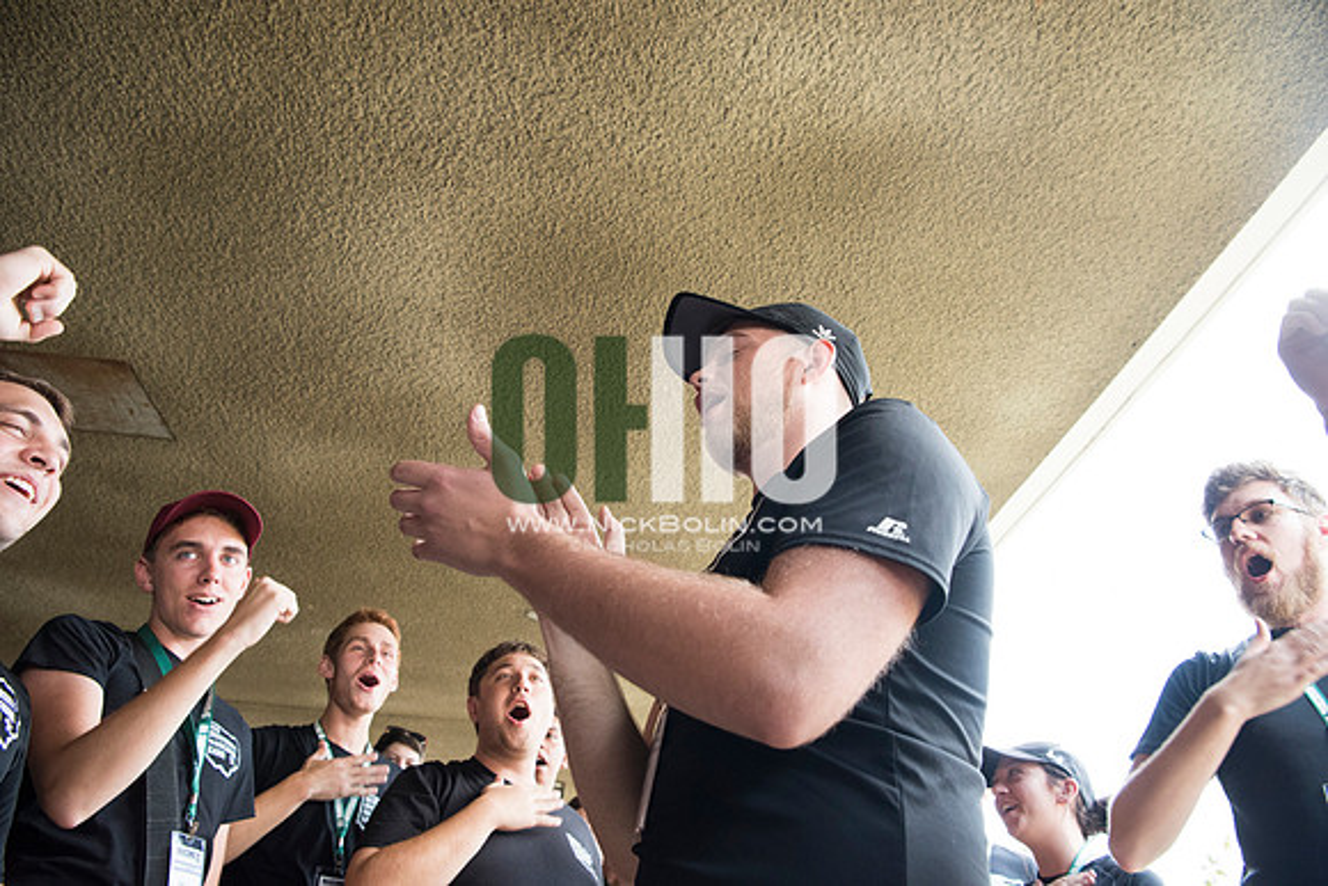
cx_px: 664
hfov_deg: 73.7
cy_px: 443
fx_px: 885
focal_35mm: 24
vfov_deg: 53.2
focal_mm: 24
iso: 2500
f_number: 5
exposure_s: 1/320
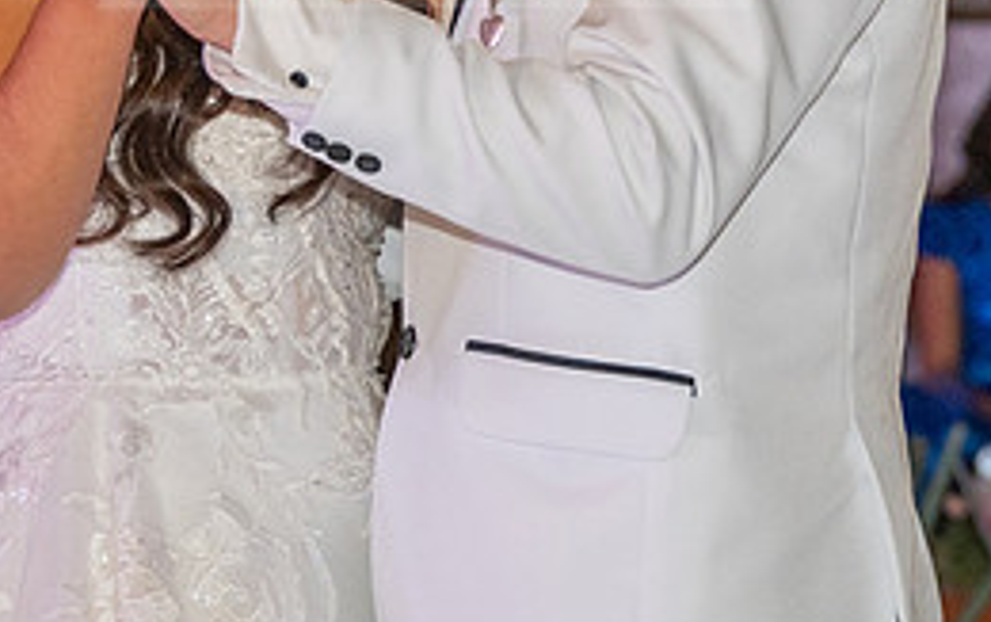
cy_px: -82
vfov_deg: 4.1
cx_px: 431
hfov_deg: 6.6
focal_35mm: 318
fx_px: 8596
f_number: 7.1
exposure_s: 1/160
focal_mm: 140
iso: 2000
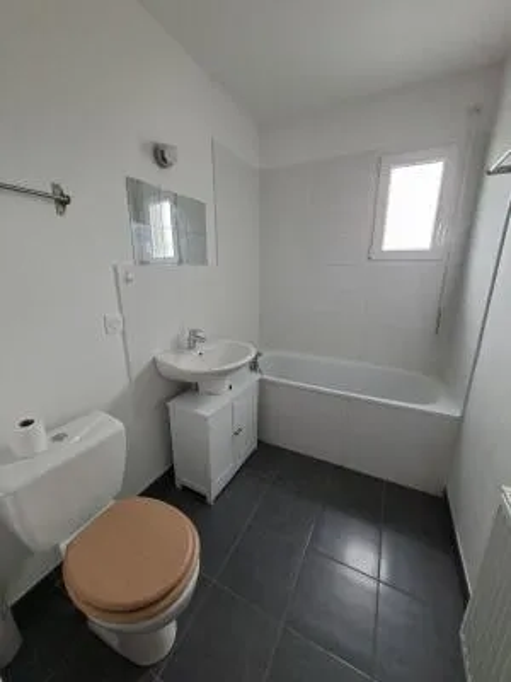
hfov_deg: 89.9
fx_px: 256
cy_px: 341
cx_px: 256
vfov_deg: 106.2
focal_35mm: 13
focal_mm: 1.74
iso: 100
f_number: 2.2
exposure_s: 1/40
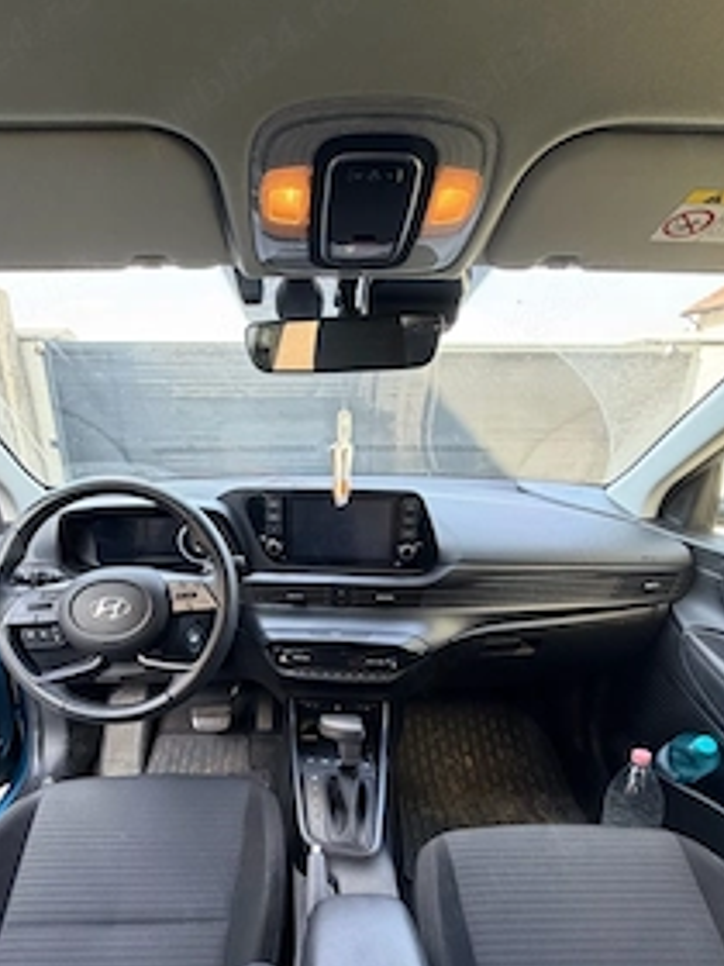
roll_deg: -0.8
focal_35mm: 20
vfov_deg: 79.0
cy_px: 645
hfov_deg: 65.7
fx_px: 558
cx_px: 317
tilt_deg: -24.3
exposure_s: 1/121
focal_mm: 2.22
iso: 160
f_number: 2.2
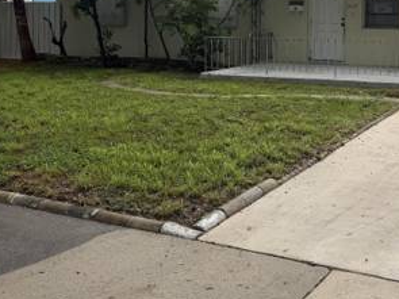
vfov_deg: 27.2
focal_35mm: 52
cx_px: 284
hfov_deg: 36.2
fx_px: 599
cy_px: 44
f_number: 1.78
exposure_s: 1/3279
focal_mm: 6.76
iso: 80
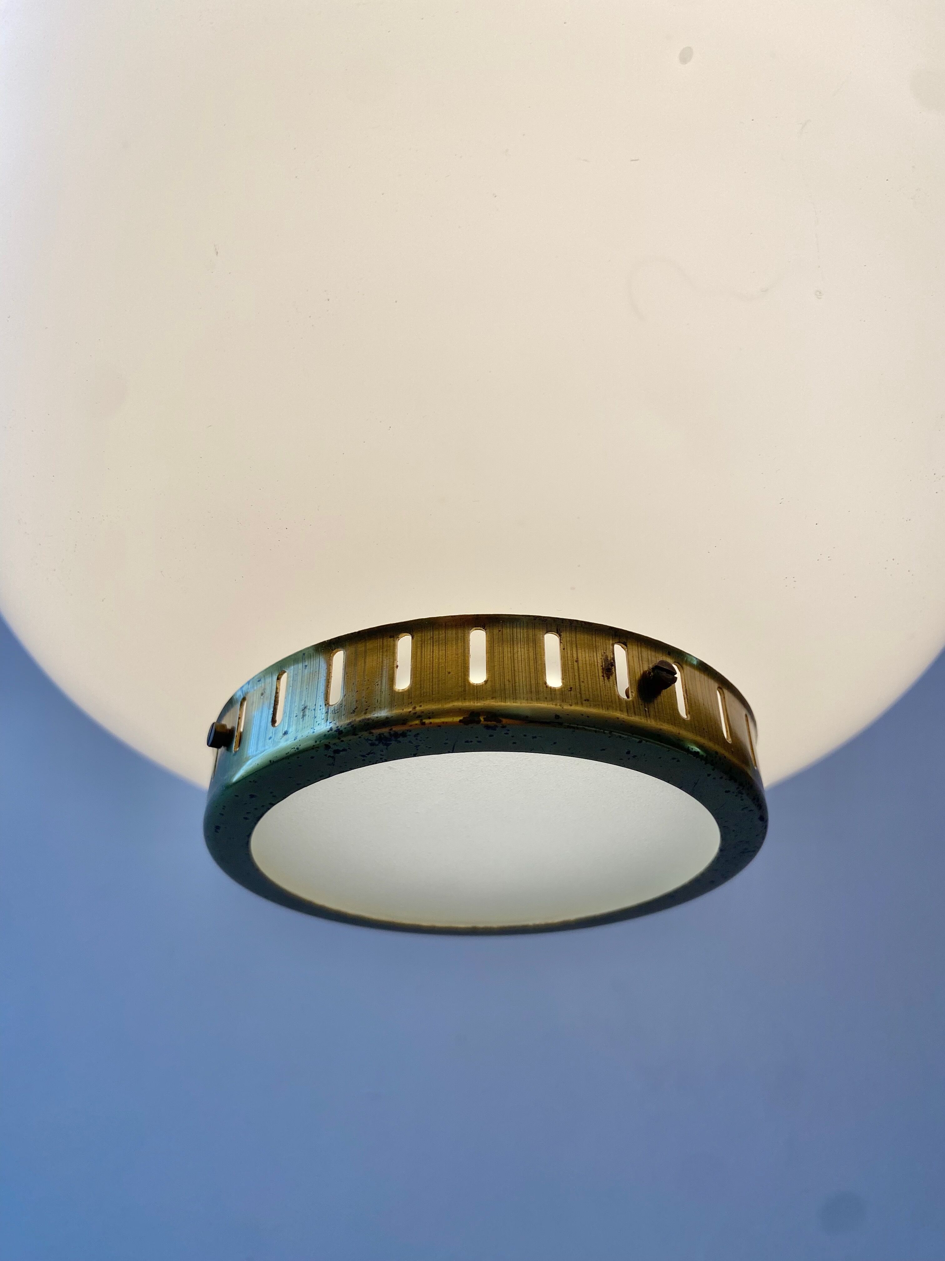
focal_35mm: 26
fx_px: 946
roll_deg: -0.7
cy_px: 630
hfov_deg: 53.1
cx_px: 472
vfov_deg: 67.3
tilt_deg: +33.4
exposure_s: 1/108
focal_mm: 4.25
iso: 32
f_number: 1.8
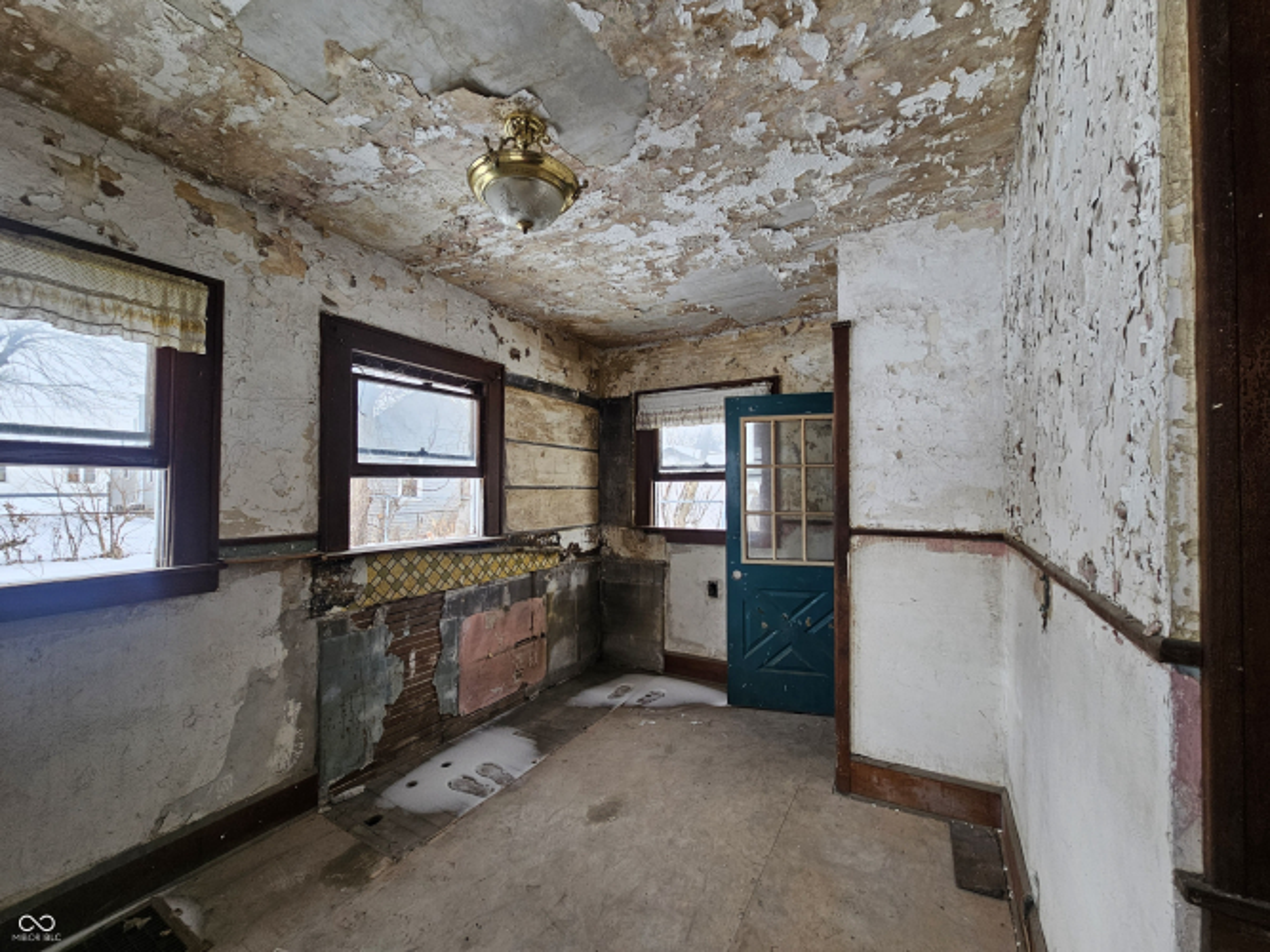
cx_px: 635
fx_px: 477
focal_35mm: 13
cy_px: 476
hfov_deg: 106.2
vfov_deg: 89.9
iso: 64
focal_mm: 2.2
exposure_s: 1/120
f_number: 2.2
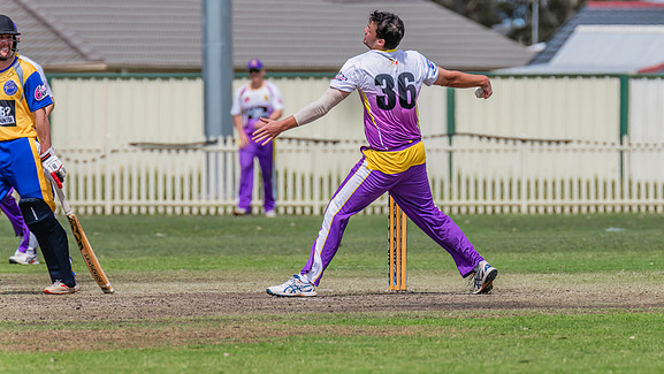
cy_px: 168
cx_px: 359
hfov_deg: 3.8
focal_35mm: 574
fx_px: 10109
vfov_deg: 2.1
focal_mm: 500
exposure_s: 1/2500
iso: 800
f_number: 9
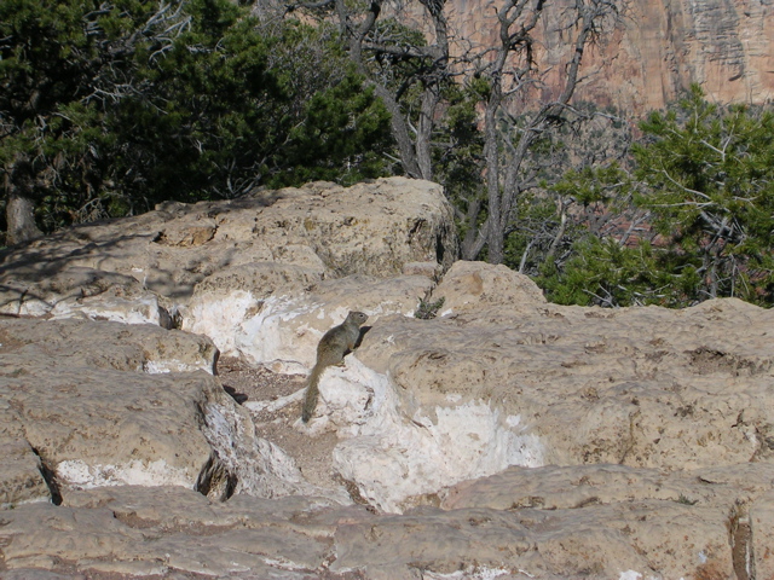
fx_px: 2571
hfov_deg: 17.1
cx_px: 387
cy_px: 290
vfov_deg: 12.9
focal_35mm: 115
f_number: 4.9
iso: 50
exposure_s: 1/770
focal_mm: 17.4
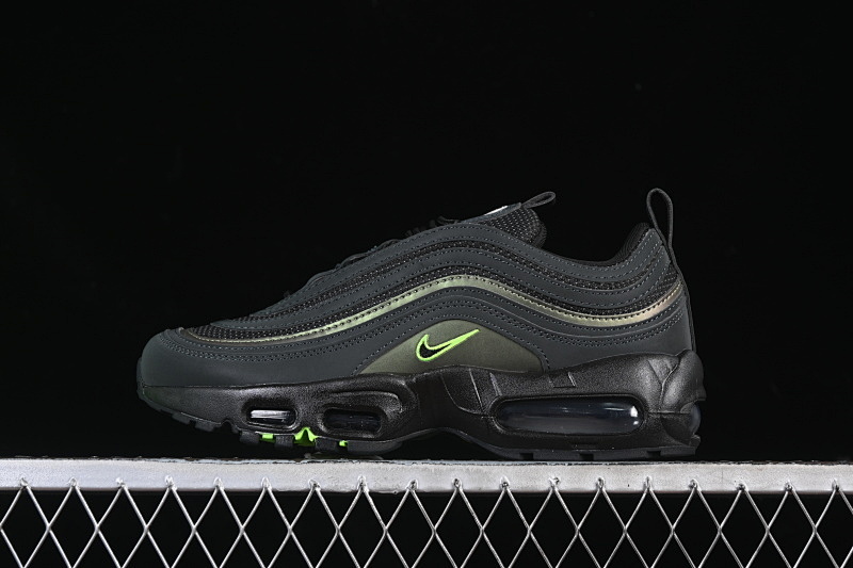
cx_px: 426
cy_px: 284
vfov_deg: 18.2
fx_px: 1777
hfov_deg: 27.0
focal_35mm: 75
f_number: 6.3
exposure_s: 1/60
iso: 160
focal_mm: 50
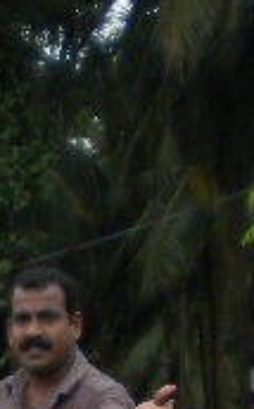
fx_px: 2456
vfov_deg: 8.9
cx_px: -164
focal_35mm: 221
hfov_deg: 5.8
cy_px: 861
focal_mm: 6.3
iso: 102
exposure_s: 1/500
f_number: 3.1
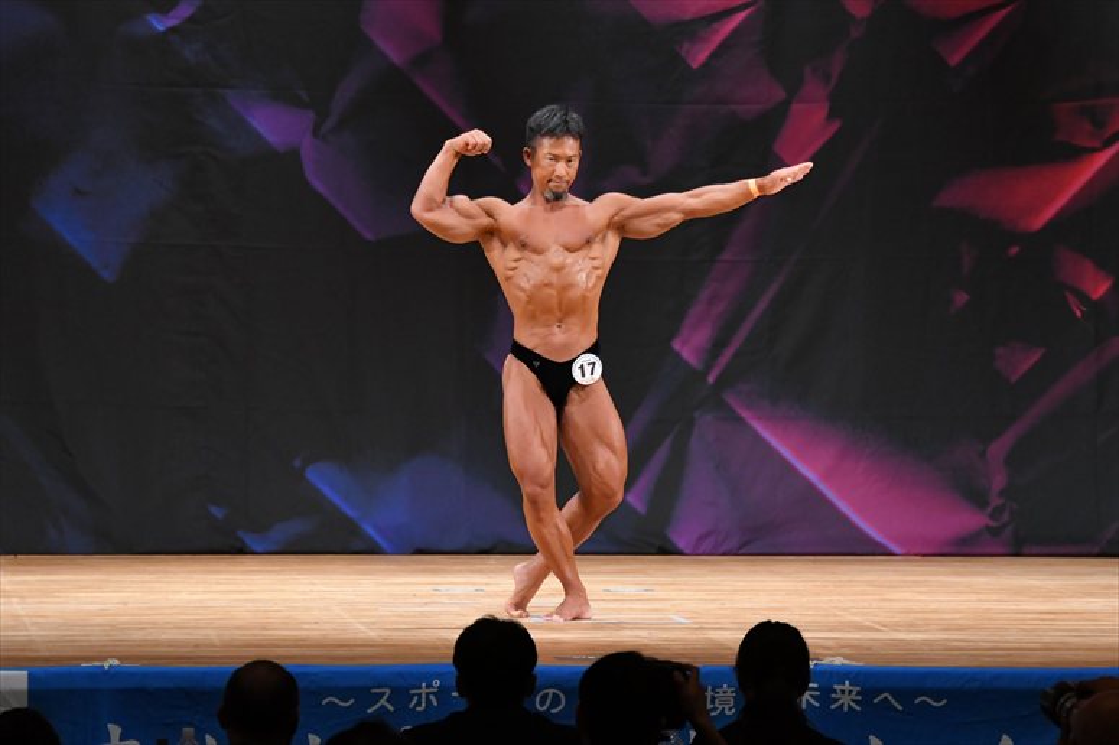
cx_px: 560
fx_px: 6742
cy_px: 372
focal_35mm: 217
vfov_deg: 6.3
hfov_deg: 9.5
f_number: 5.6
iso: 3200
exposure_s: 1/400
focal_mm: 145
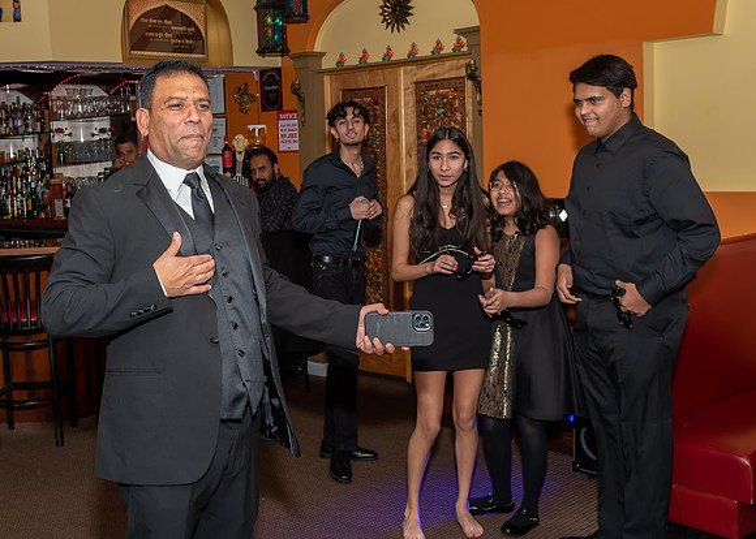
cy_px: 233
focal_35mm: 46
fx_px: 980
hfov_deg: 41.7
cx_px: 266
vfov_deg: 30.7
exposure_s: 1/250
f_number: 6.3
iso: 500
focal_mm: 24
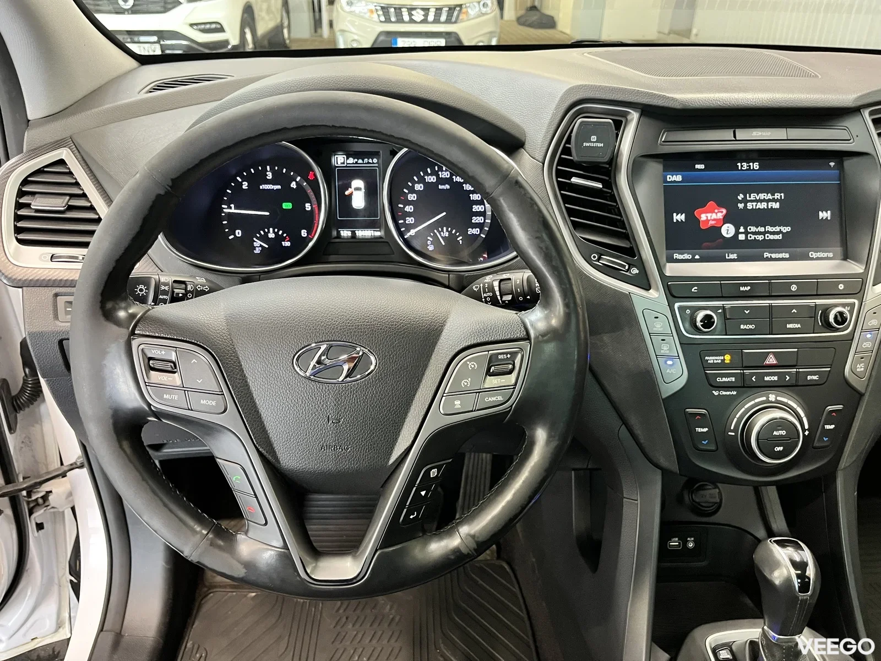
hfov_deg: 67.3
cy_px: 330
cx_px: 440
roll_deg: -0.9
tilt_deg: -28.9
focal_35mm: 26
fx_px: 662
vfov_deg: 53.1
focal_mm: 5.1
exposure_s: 1/33
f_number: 1.6
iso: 400
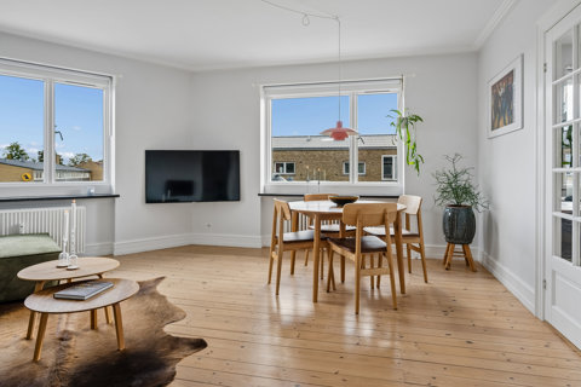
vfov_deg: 60.7
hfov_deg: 82.6
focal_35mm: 20
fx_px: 331
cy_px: 194
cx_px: 290
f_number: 6.3
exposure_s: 1/125
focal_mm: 20.5
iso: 400
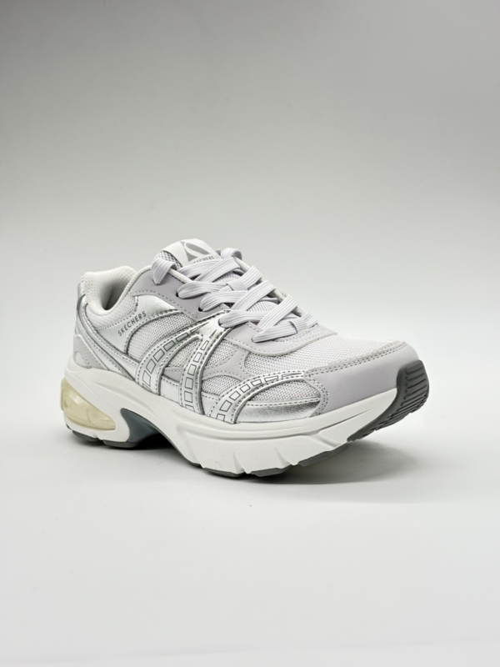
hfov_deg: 28.0
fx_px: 1001
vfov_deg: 36.8
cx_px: 250
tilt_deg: -9.0
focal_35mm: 52
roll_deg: +4.9
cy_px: 334
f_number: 1.6
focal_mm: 5.96
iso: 50
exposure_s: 1/73
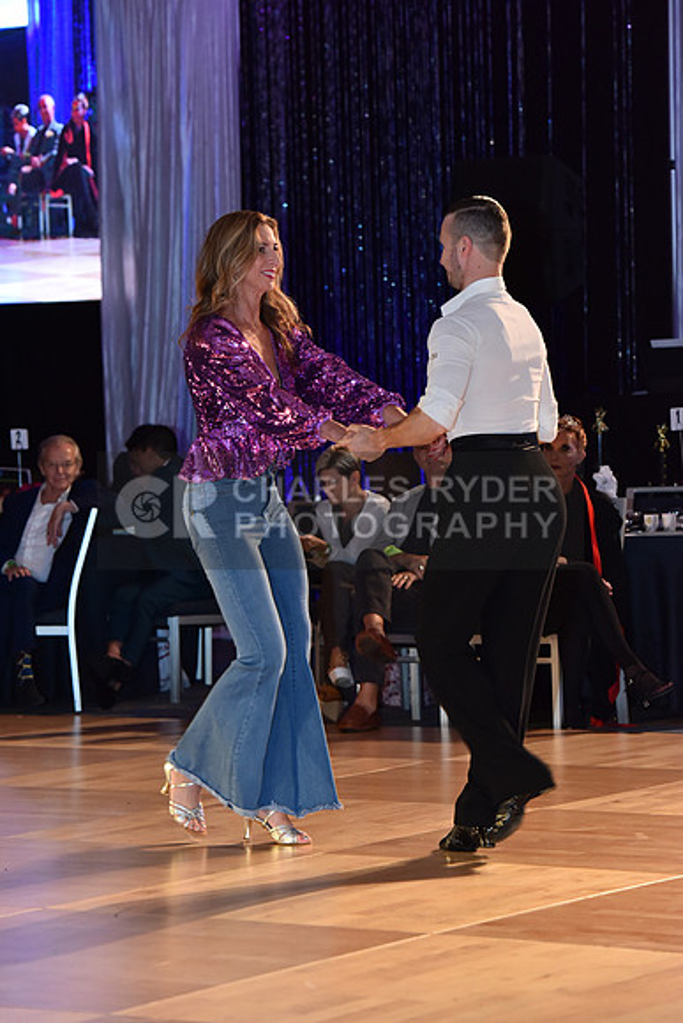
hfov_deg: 11.2
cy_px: 512
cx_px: 342
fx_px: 3470
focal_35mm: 122
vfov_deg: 16.8
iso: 2000
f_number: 5
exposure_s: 1/250
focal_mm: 122
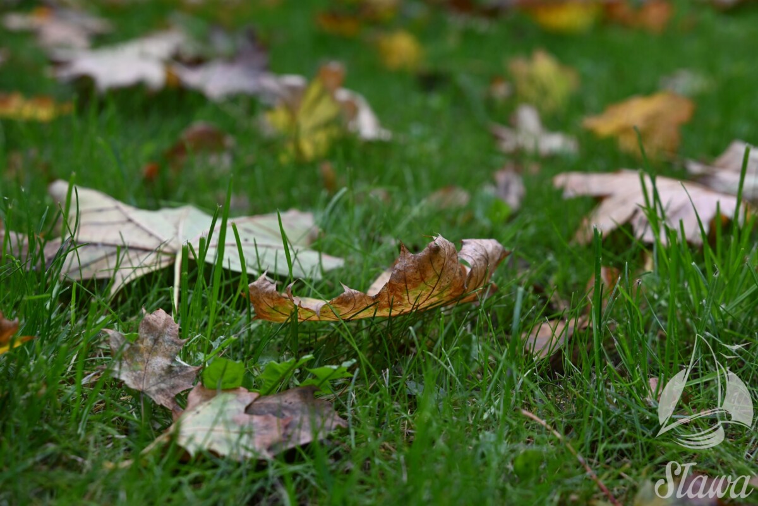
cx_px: 379
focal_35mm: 66
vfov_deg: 20.6
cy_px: 253
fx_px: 1390
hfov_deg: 30.5
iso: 200
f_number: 5
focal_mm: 66
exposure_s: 1/250
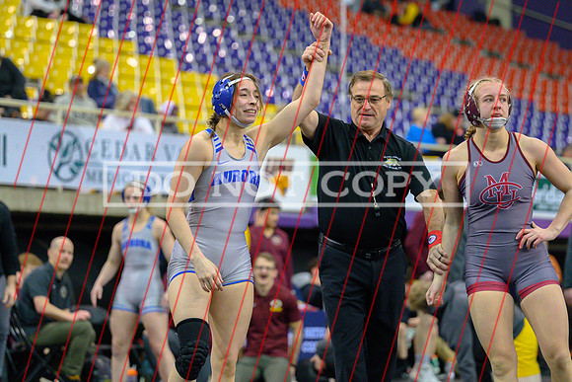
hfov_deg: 14.3
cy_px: 152
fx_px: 2272
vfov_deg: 9.6
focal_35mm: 143
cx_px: 256
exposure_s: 1/800
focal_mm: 110
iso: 4500
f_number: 2.8
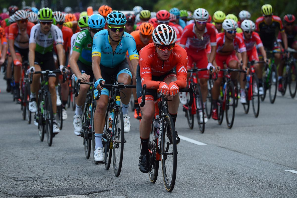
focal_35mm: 220
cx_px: 148
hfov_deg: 9.4
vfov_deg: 6.2
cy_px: 99
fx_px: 1814
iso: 500
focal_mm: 220
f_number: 5.6
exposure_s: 1/1000
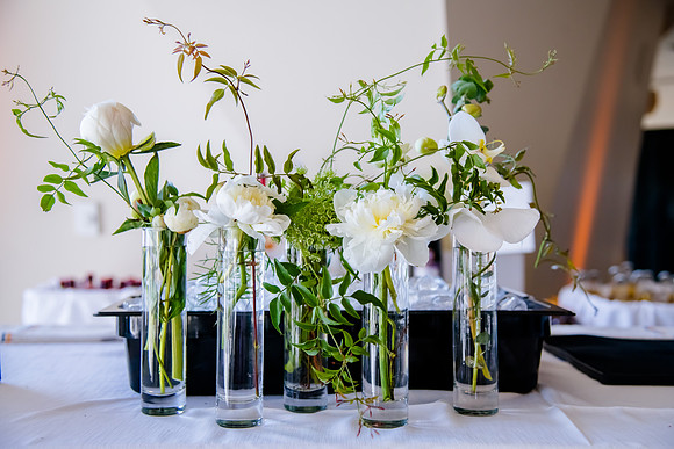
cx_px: 338
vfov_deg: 28.5
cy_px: 224
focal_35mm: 47
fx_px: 885
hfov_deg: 41.7
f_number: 4
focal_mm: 46
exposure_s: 1/400
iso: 1000
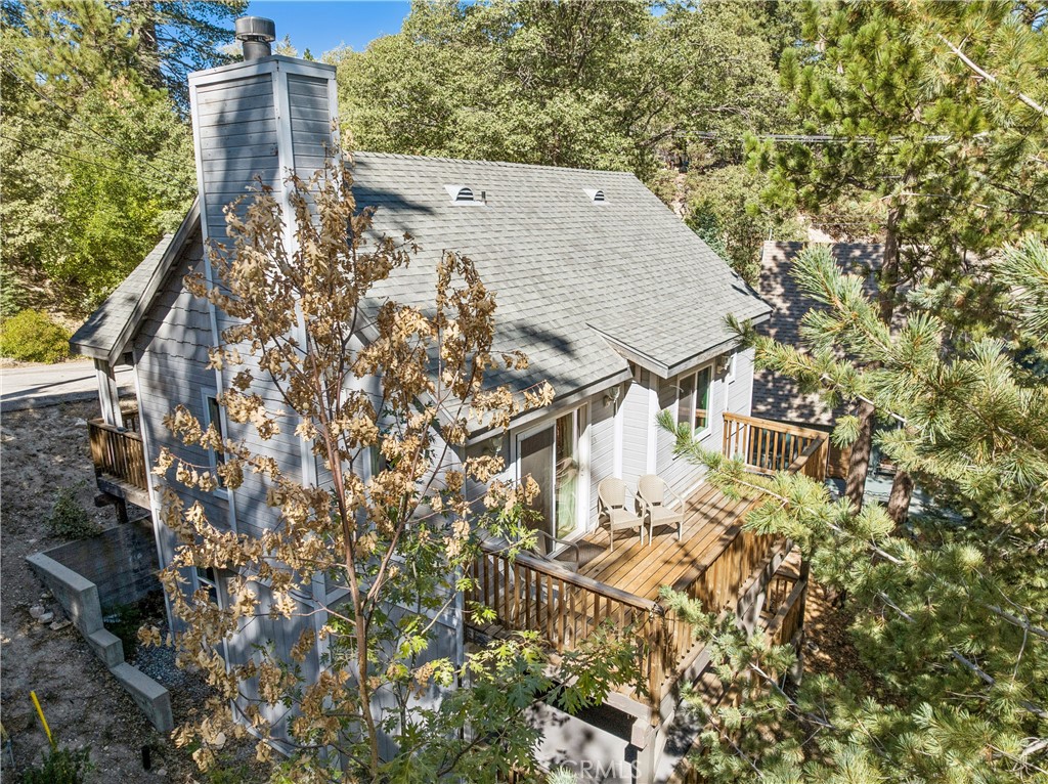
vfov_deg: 56.7
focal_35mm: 24
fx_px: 726
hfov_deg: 71.6
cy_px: 392
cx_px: 524
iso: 100
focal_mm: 12.3
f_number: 2.8
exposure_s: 1/50
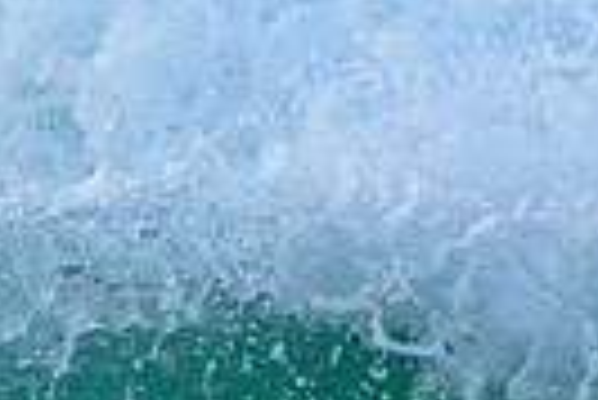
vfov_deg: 0.4
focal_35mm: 3321
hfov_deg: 0.6
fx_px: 55225
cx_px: -688
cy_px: 65
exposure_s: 1/1000
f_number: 11
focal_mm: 760
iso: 10000
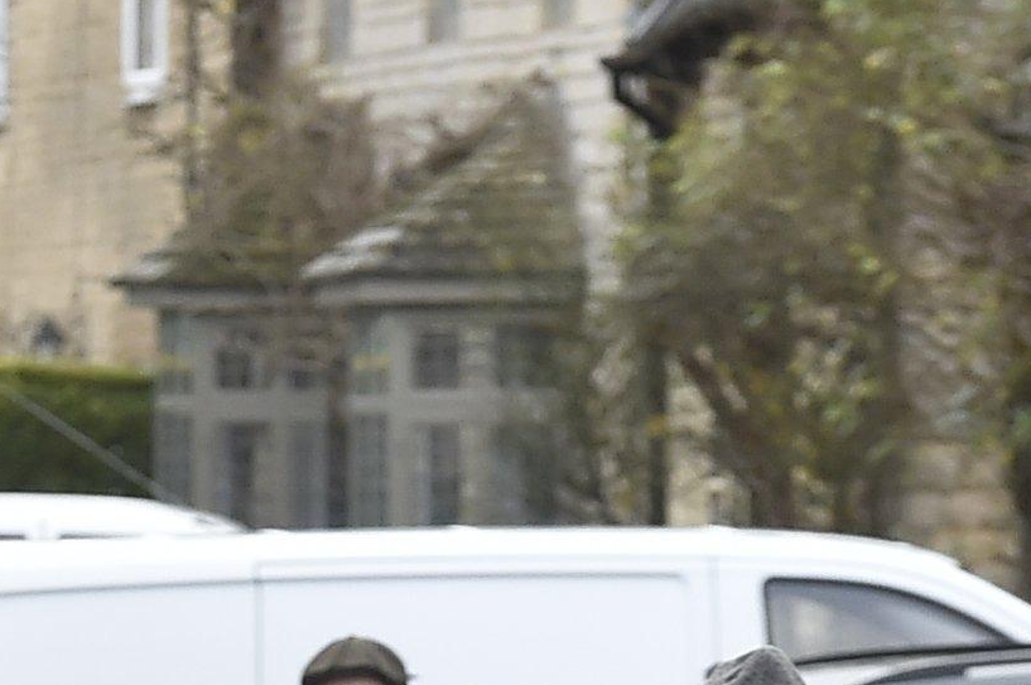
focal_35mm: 792
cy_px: 1061
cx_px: -158
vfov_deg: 1.7
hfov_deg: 2.6
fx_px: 22659
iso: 2000
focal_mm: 175
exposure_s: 1/400
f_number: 7.1
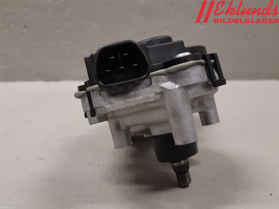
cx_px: 140
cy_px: 104
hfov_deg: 67.3
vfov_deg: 53.1
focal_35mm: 26
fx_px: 210
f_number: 1.7
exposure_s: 1/50
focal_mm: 3.93
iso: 160
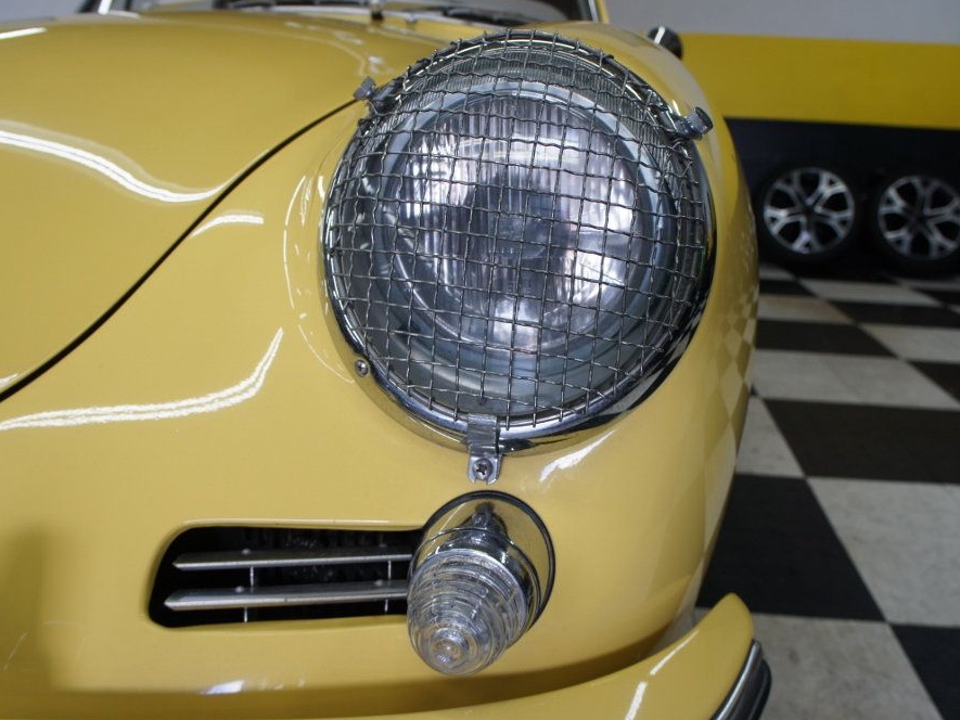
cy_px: 365
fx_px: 832
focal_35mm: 30
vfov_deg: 46.8
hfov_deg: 59.9
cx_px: 517
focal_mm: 18
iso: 200
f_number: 4.5
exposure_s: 1/50
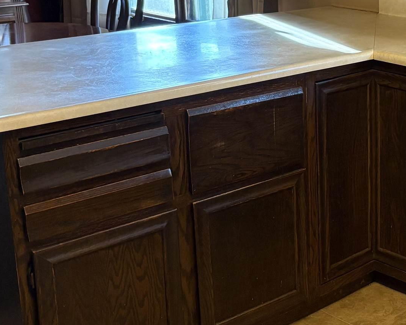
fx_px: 877
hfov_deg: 24.1
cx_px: 465
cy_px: 93
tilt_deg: -13.6
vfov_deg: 20.8
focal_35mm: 73
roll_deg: -0.5
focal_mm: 5.96
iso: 160
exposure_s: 1/60
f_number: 1.6
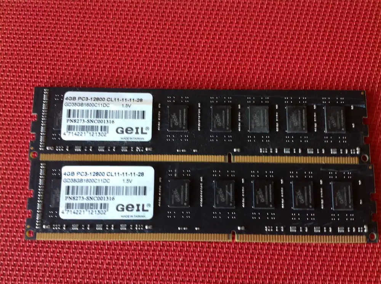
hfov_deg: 52.7
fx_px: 384
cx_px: 190
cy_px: 142
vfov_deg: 40.6
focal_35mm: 35
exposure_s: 1/15
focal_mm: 4.28
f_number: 2.4
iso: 160
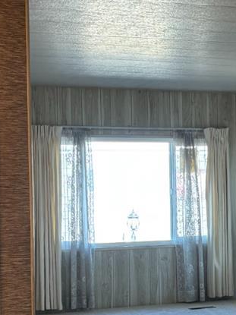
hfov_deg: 15.0
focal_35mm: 94
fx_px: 855
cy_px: 215
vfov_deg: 20.8
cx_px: 305
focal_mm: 5.96
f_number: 1.6
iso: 100
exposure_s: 1/60
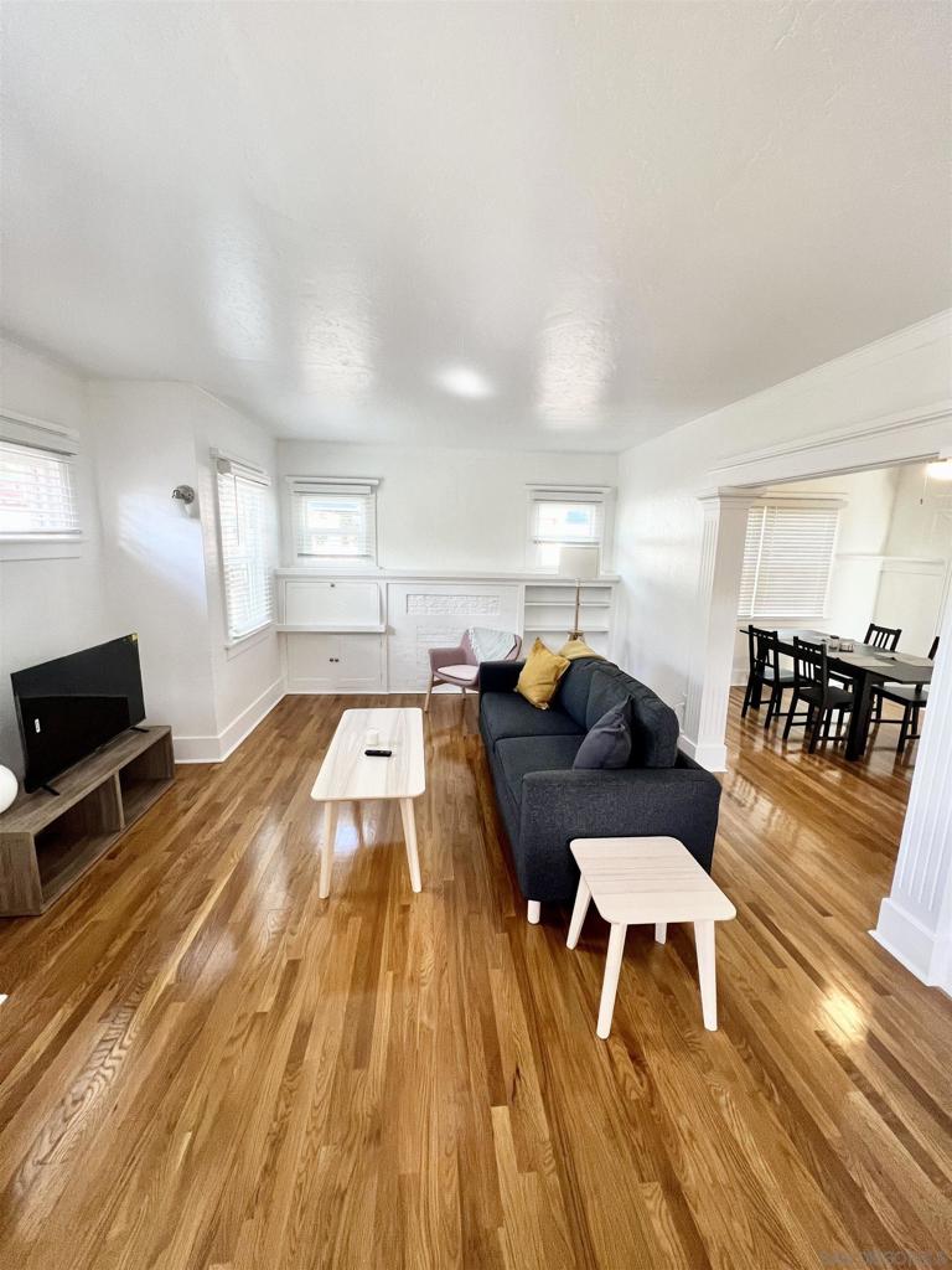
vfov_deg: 106.2
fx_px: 477
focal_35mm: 13
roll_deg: -1.5
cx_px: 476
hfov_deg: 89.9
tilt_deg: -10.1
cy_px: 635
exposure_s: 1/99
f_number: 1.8
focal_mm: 1.57
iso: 160
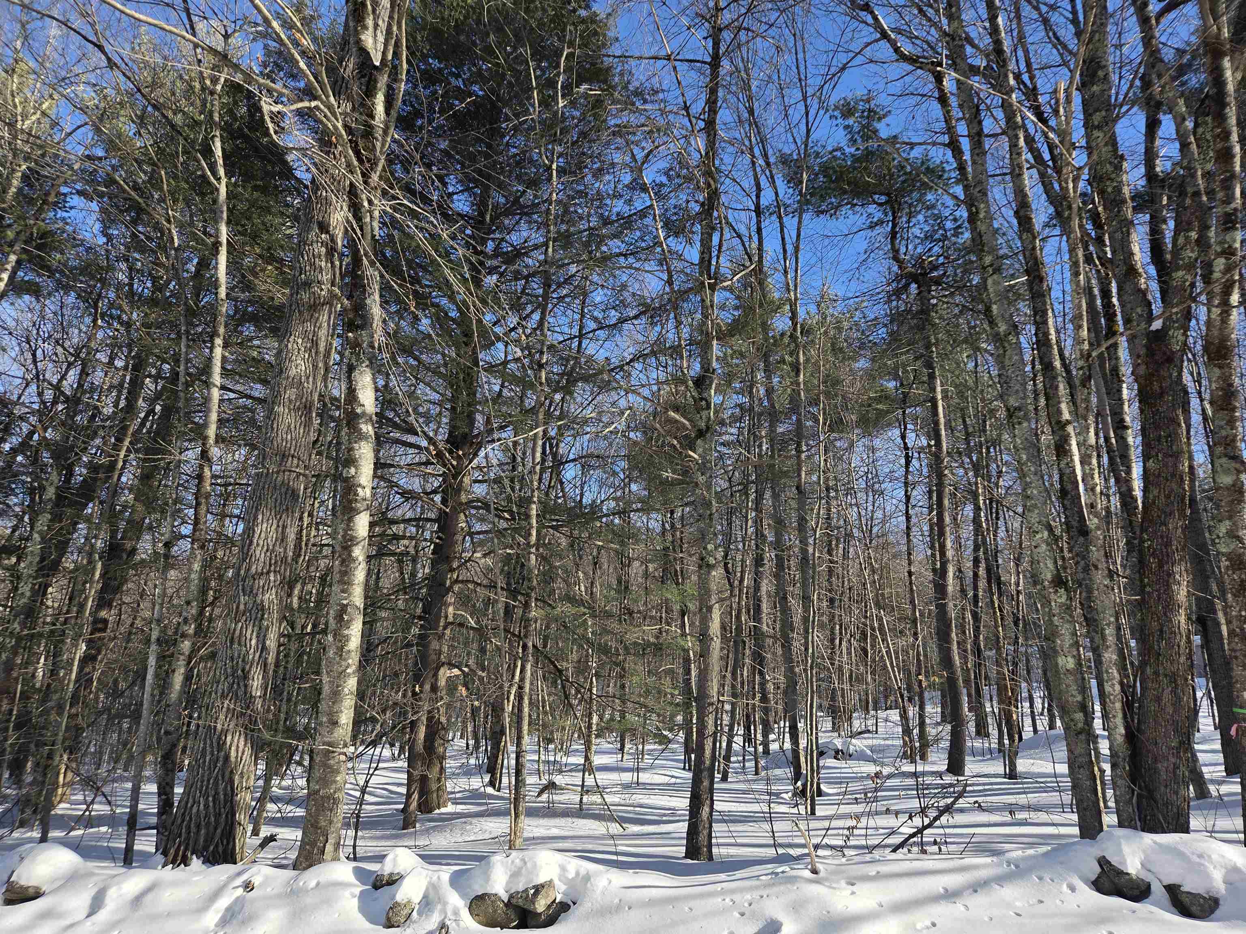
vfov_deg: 58.9
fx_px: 828
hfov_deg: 73.9
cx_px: 623
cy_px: 467
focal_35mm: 23
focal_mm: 5.4
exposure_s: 1/2289
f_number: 1.8
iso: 80
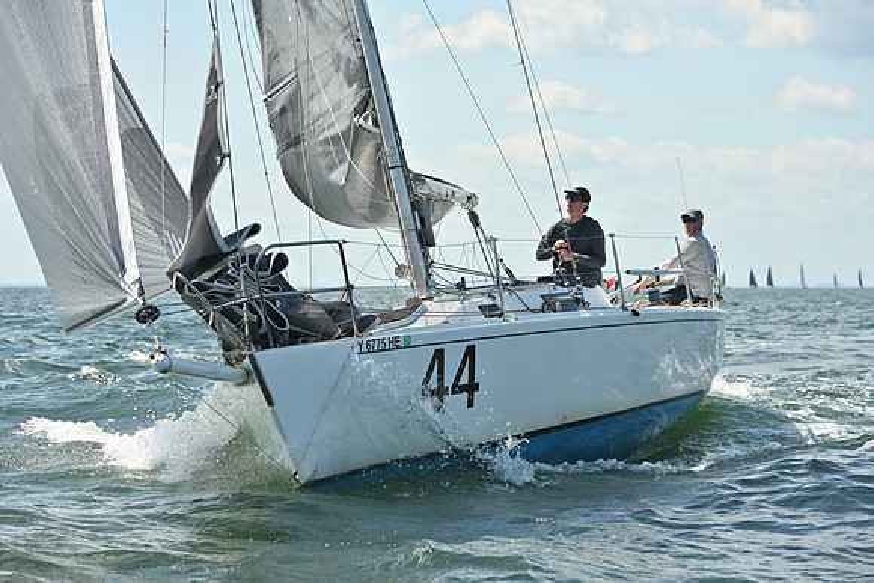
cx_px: 437
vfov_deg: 11.0
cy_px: 292
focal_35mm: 125
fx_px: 3035
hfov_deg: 16.4
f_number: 8
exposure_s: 1/1250
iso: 250
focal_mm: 125
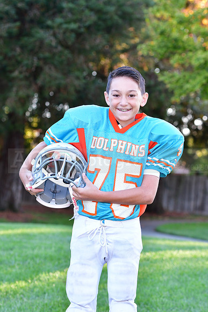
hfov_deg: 9.9
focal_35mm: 138
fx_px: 1195
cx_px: 104
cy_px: 156
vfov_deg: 14.9
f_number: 4.5
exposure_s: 1/100
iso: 400
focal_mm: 92
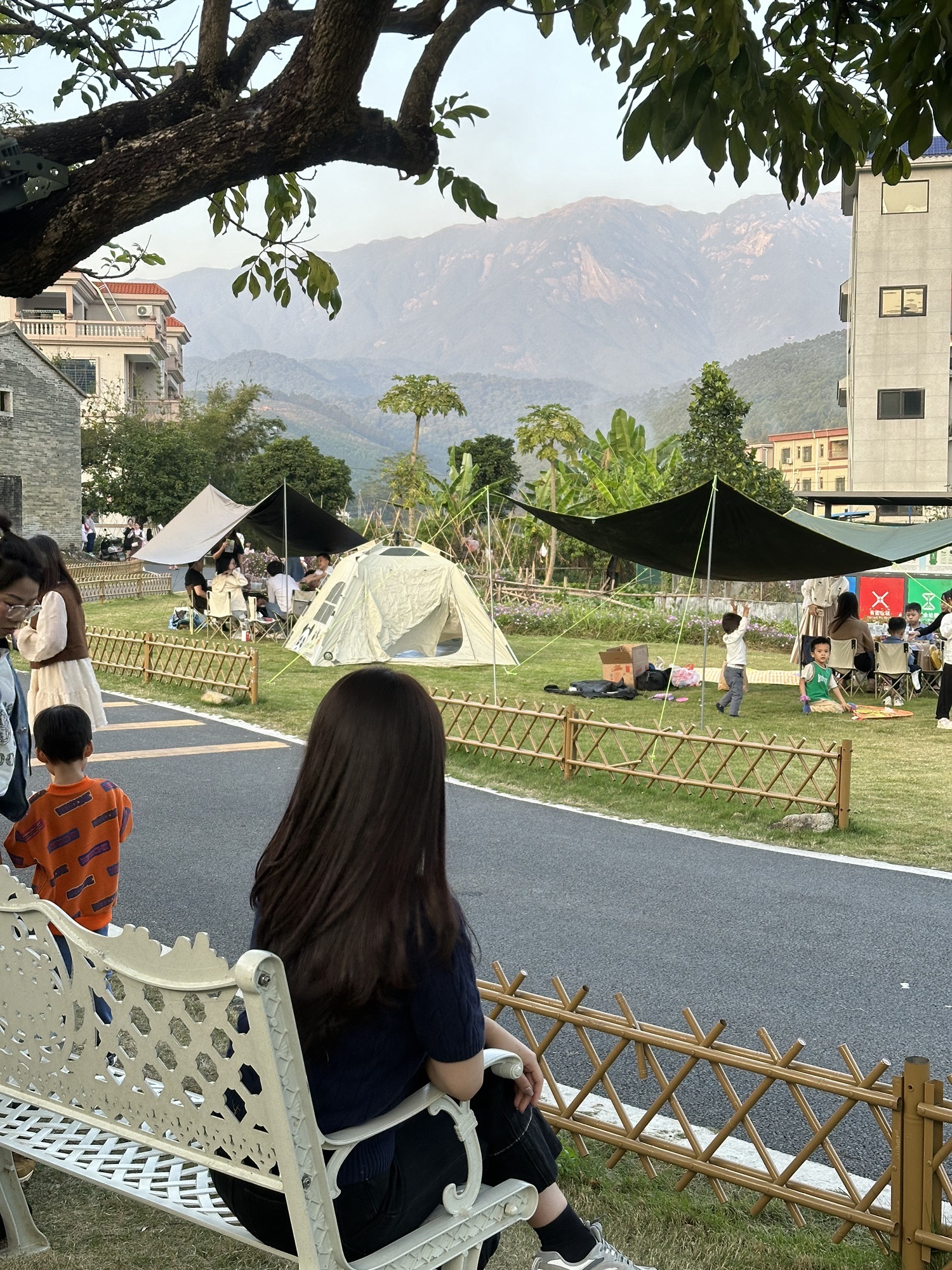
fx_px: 1760
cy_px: 635
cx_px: 476
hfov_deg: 30.3
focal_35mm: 48
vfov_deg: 39.7
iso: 64
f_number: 1.78
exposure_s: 1/291
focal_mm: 6.86
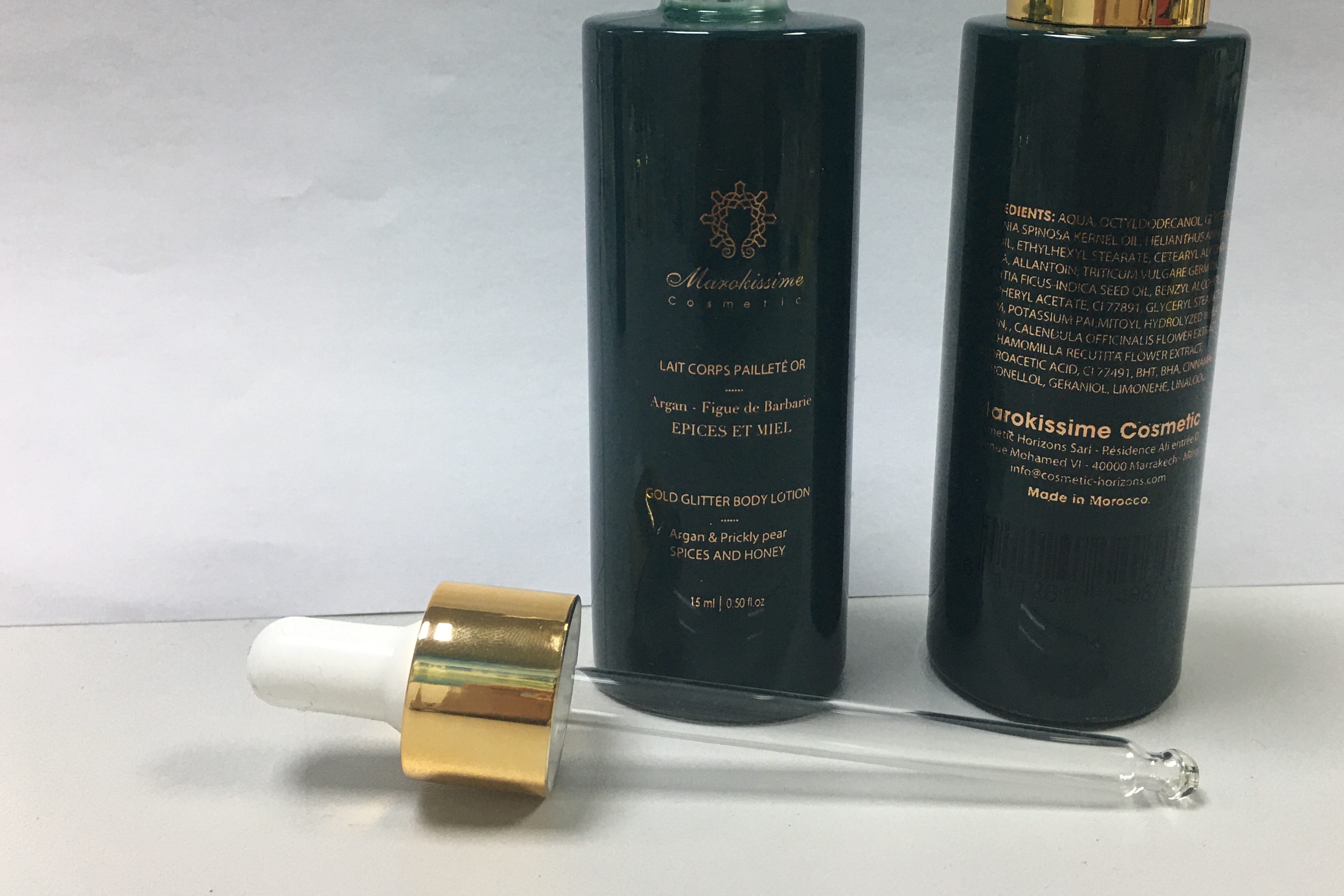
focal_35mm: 37
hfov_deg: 51.7
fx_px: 1381
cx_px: 768
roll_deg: -1.2
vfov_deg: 35.6
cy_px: 292
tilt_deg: -13.6
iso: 40
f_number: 2.2
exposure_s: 1/17
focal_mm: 4.15
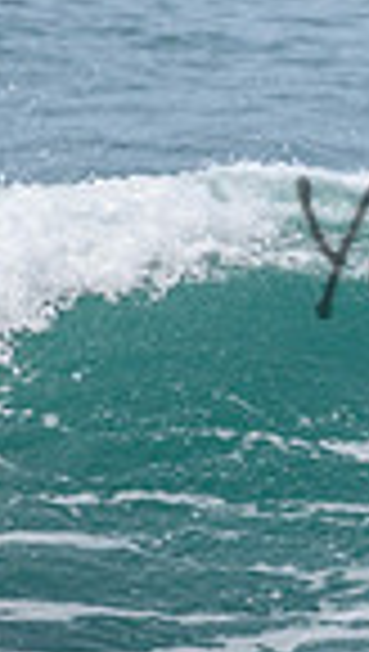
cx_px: 760
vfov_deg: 0.6
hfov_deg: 0.4
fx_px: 57897
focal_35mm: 3342
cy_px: 209
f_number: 11
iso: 800
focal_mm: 800
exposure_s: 1/2000
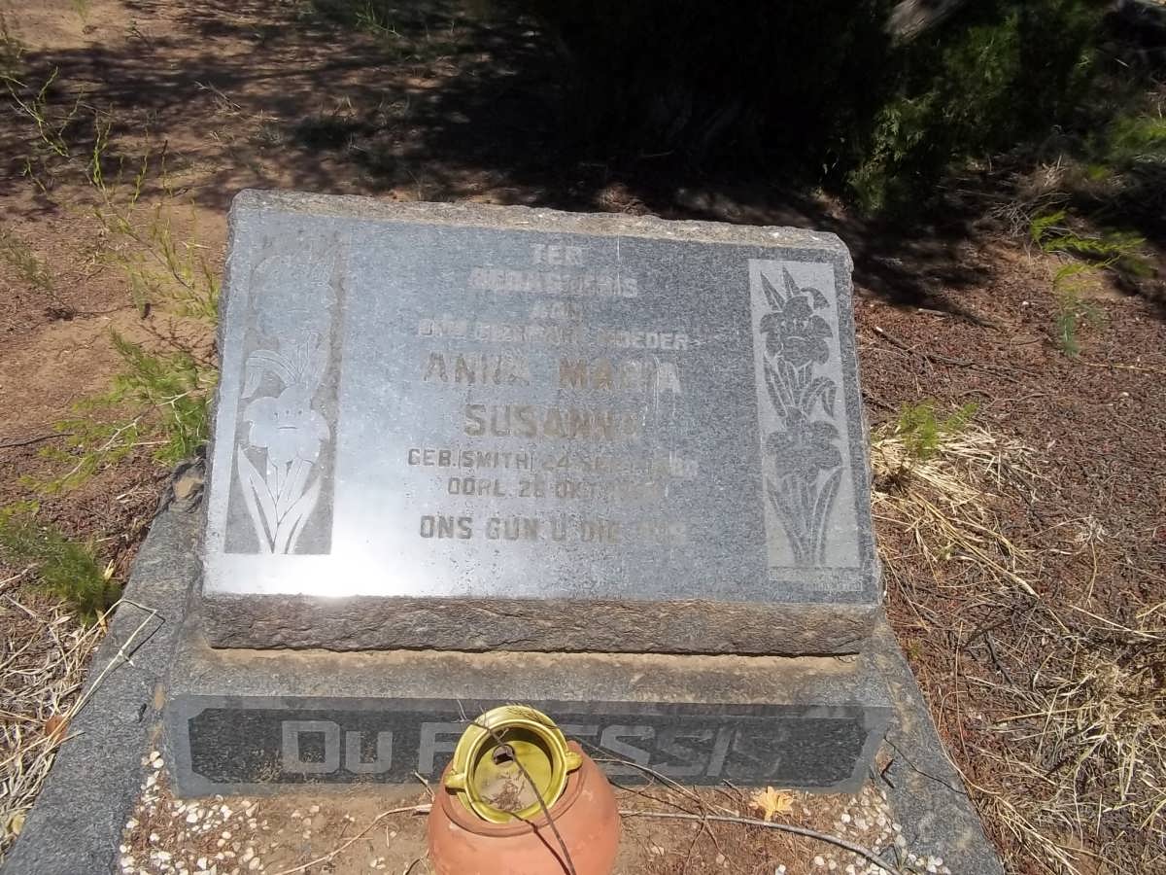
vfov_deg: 44.2
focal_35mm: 32
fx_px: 1078
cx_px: 583
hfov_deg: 56.8
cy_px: 438
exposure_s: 1/640
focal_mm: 5.7
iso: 80
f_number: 5.5
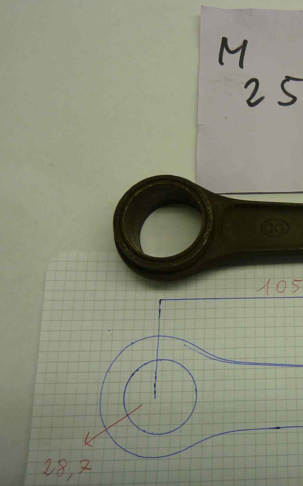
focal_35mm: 36
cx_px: 296
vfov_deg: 54.0
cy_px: 246
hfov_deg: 32.7
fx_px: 476
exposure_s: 1/50
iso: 80
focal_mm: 4.1
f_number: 3.3
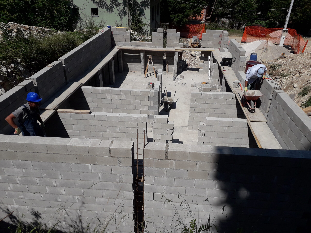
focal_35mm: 27
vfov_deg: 51.4
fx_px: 243
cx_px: 156
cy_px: 116
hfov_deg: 65.3
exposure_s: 1/3663
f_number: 1.9
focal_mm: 3.6
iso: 40
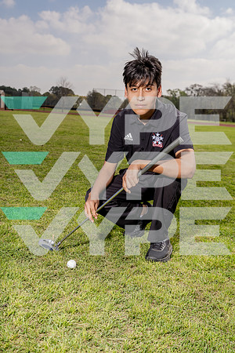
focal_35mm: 47
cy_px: 176
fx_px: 460
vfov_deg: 41.9
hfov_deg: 28.6
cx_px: 118
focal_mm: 47
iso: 100
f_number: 7.1
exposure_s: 1/250
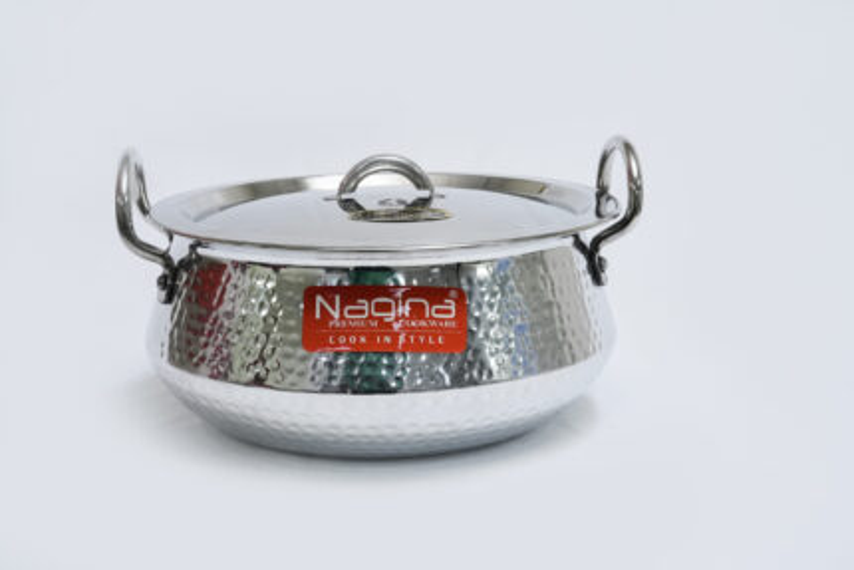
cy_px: 285
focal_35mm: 70
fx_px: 1661
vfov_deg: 19.5
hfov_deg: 28.8
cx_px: 427
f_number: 16
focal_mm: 70
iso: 6400
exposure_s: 1/160
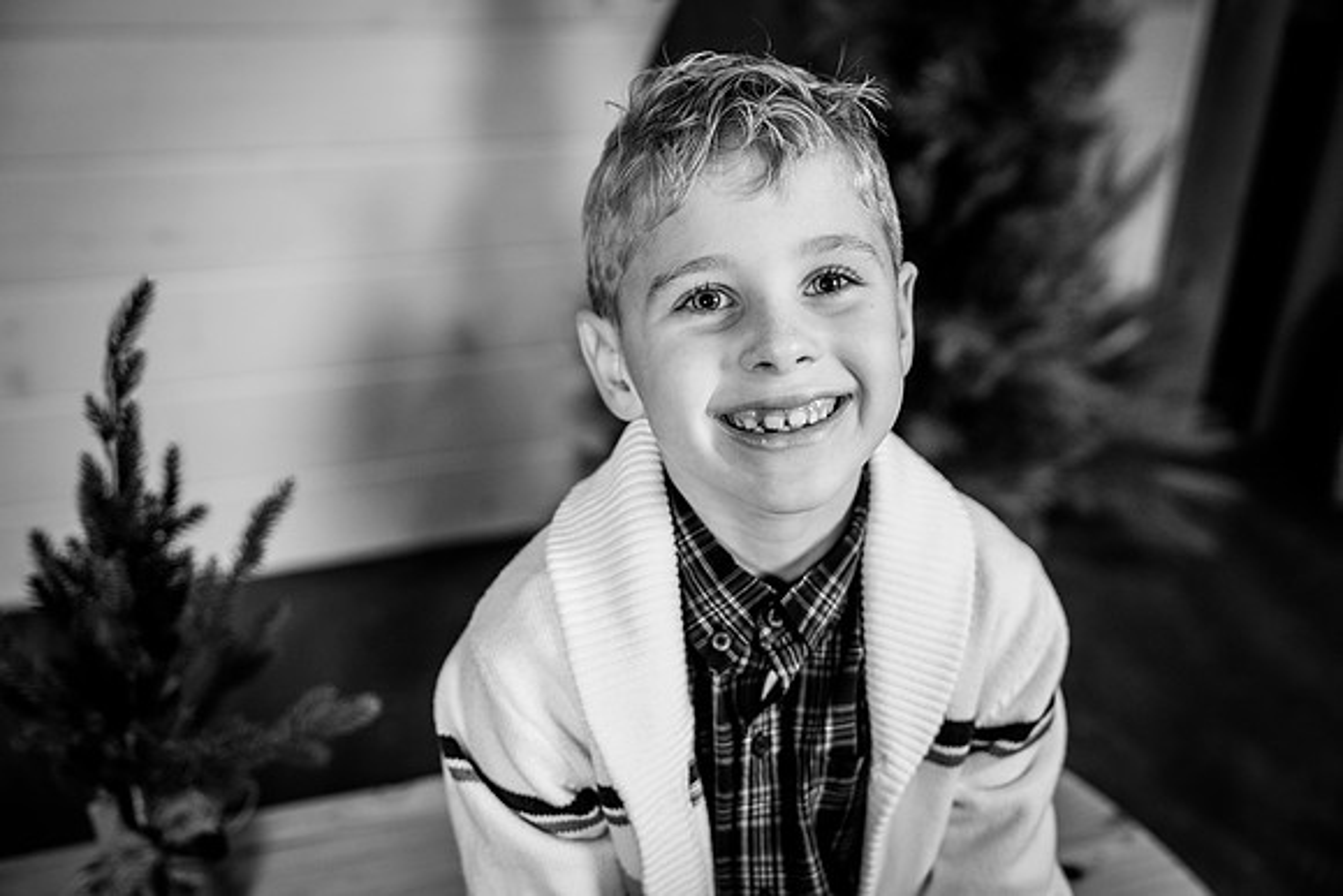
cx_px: 672
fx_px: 1418
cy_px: 448
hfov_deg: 50.7
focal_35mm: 38
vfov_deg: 35.1
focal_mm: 38
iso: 200
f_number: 2.8
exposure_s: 1/250
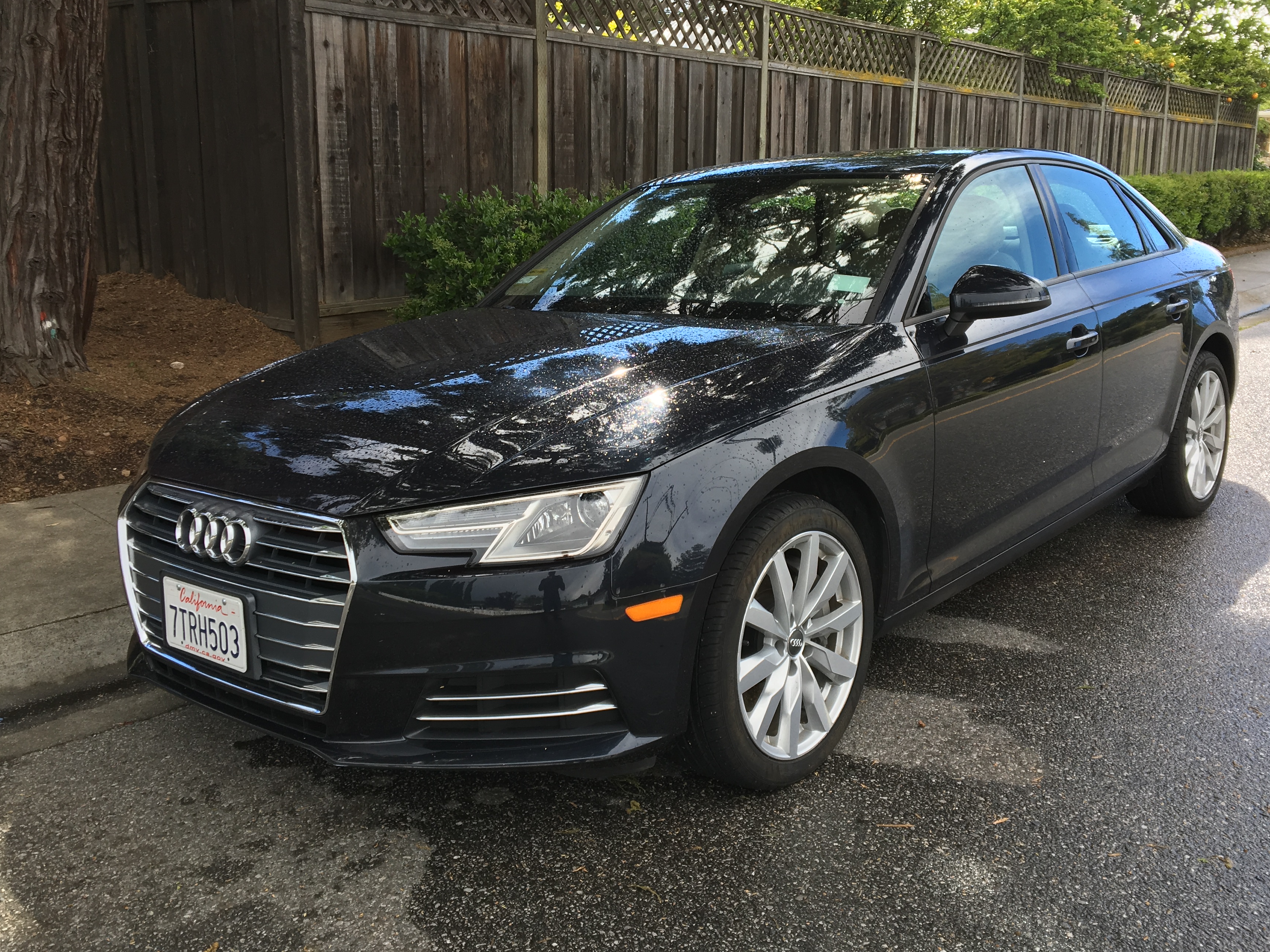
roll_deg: -1.1
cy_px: 412
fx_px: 1247
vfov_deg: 41.7
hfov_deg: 54.0
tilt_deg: -10.7
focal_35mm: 34
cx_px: 653
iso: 25
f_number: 2.2
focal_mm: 4.15
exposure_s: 1/381
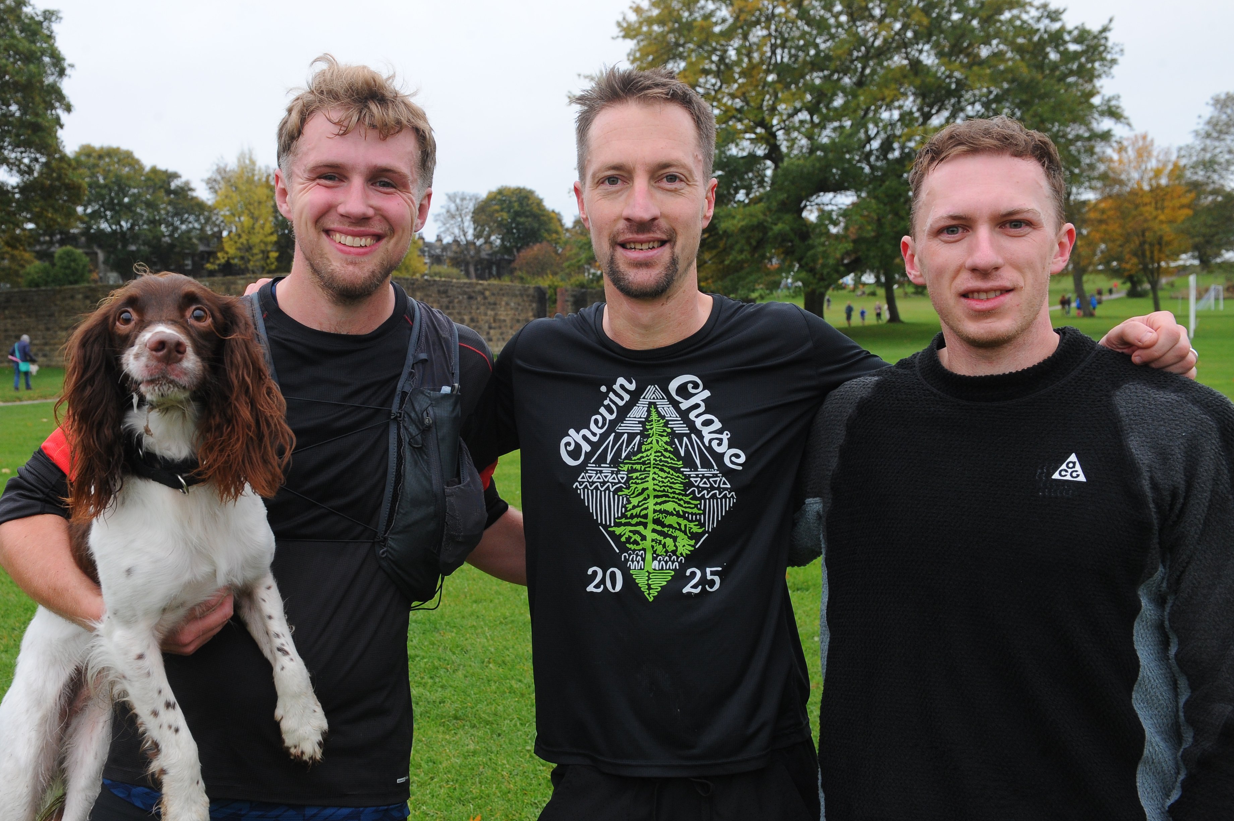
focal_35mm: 37
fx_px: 1267
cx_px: 552
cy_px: 432
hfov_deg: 51.8
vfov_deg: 35.9
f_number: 7.1
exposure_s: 1/100
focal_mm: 32
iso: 1000
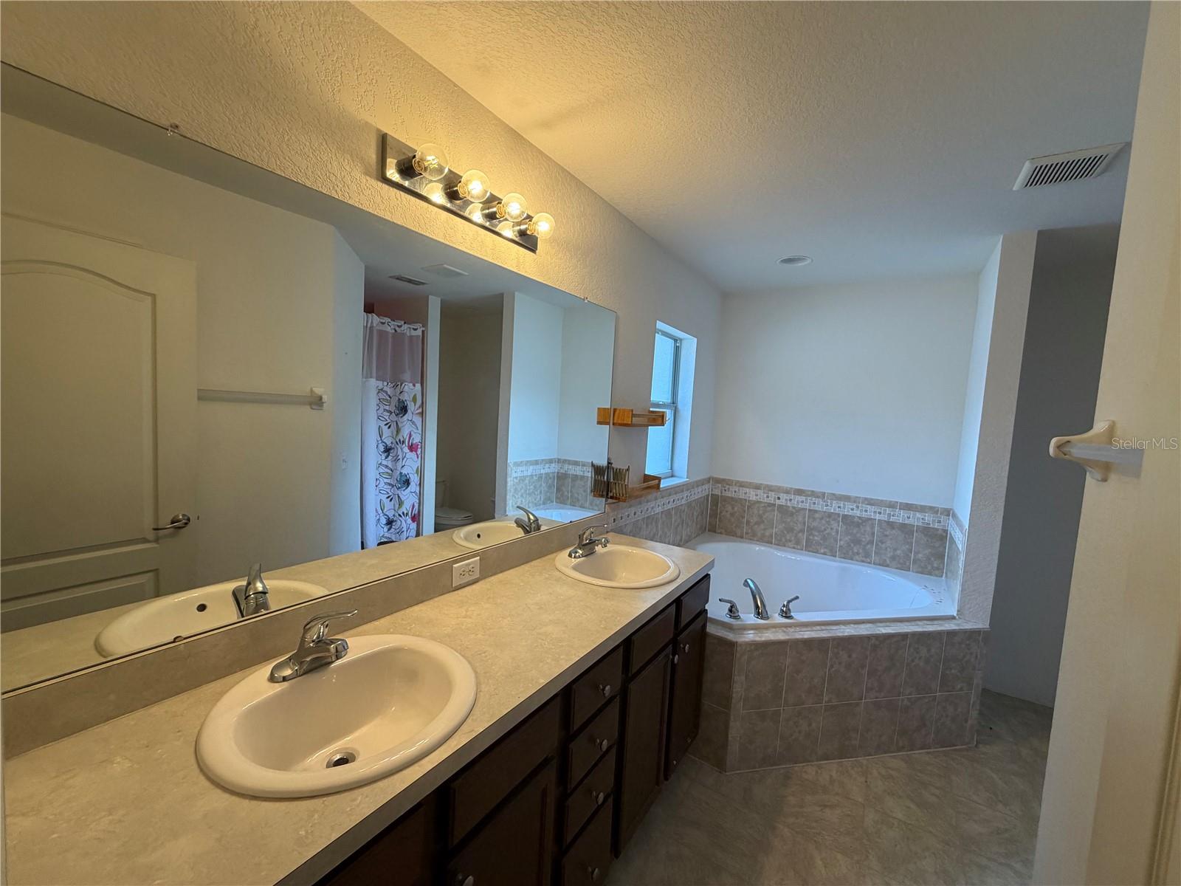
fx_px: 478
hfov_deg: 102.1
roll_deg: -3.1
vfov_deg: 85.7
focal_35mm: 14
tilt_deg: -4.8
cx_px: 590
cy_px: 443
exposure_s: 1/120
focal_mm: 2.22
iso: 200
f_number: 2.2
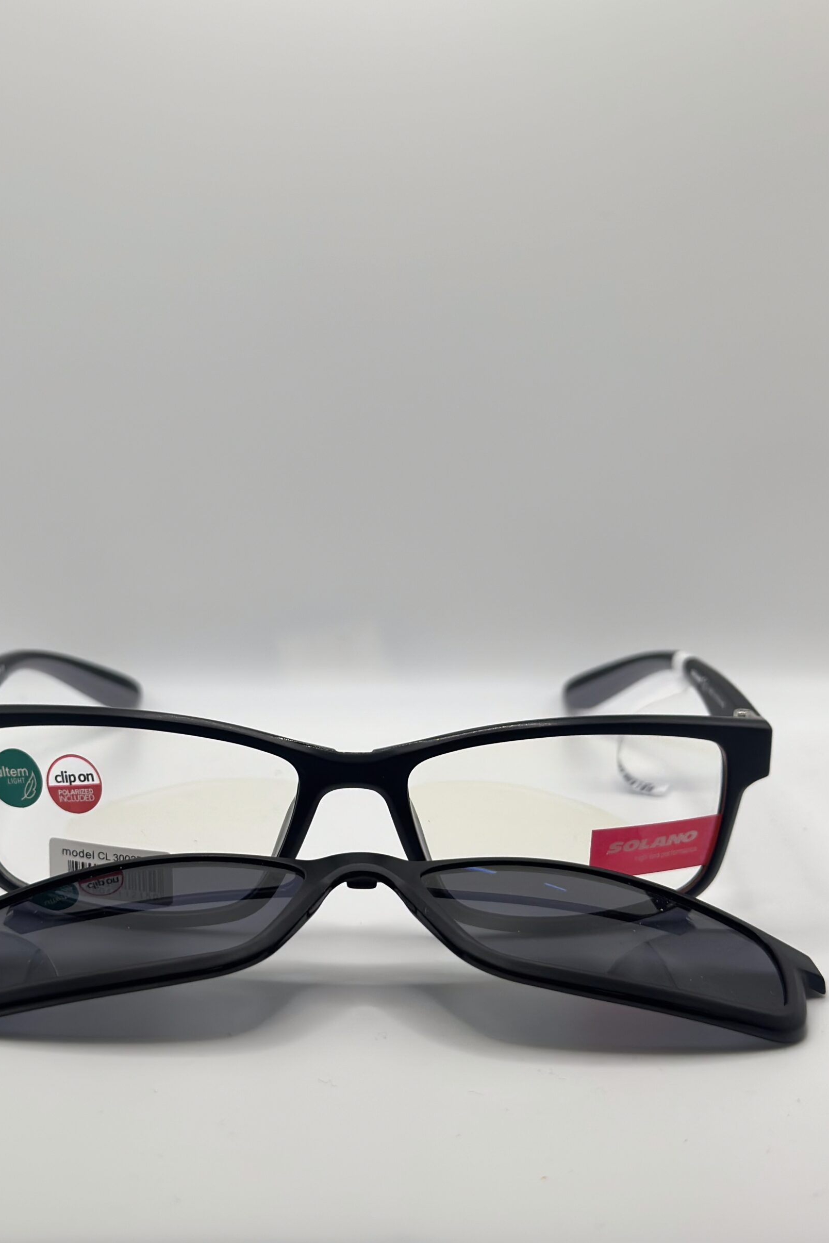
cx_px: 352
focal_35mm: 53
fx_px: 1830
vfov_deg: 37.5
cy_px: 626
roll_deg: -0.2
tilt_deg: -15.4
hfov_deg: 25.5
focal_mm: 6.86
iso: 80
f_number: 1.78
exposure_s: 1/791
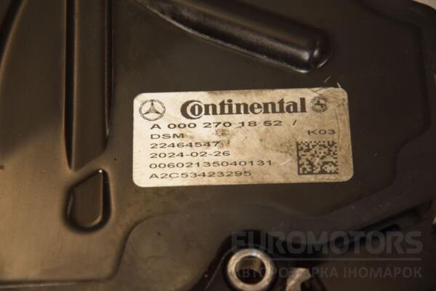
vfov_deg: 8.7
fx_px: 1907
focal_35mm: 158
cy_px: 146
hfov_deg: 13.0
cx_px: 218
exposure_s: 1/160
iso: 800
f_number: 5.6
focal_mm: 105
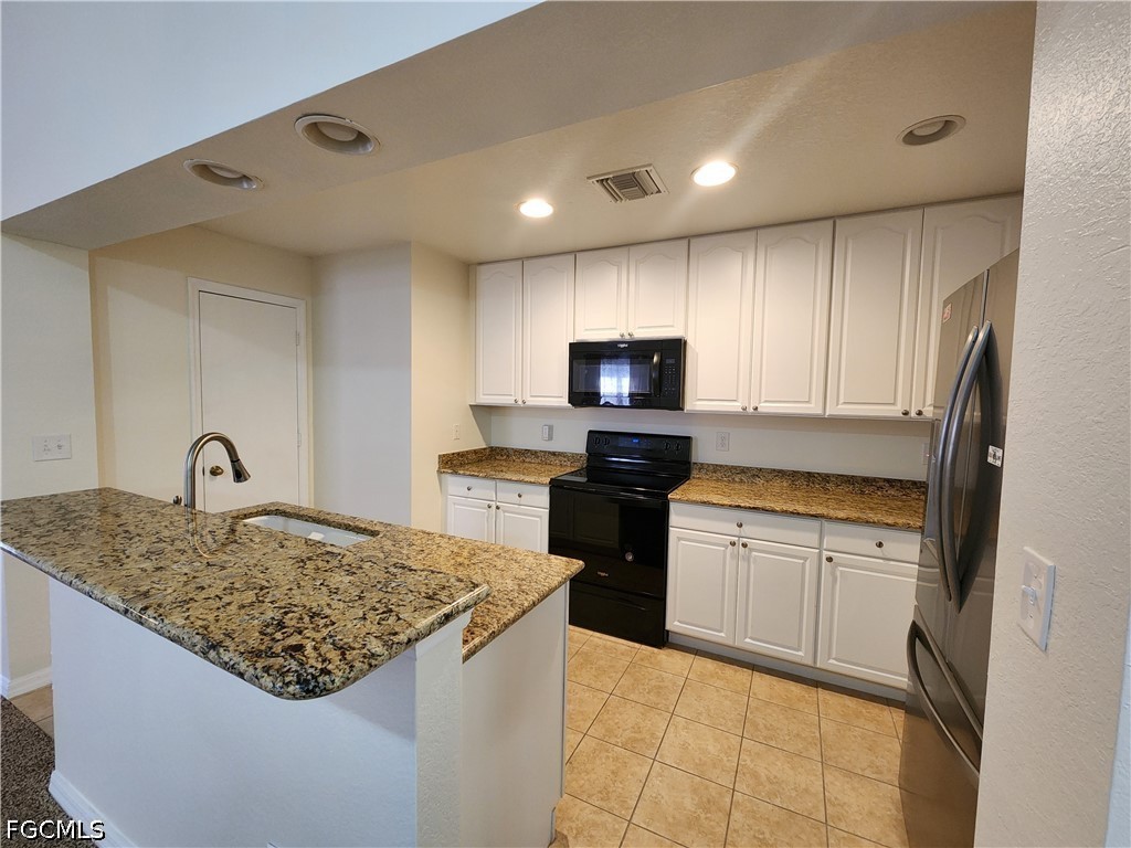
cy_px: 424
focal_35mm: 13
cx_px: 566
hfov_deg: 106.2
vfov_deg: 89.9
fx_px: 425
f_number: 2.2
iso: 400
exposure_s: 1/60
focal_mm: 2.2
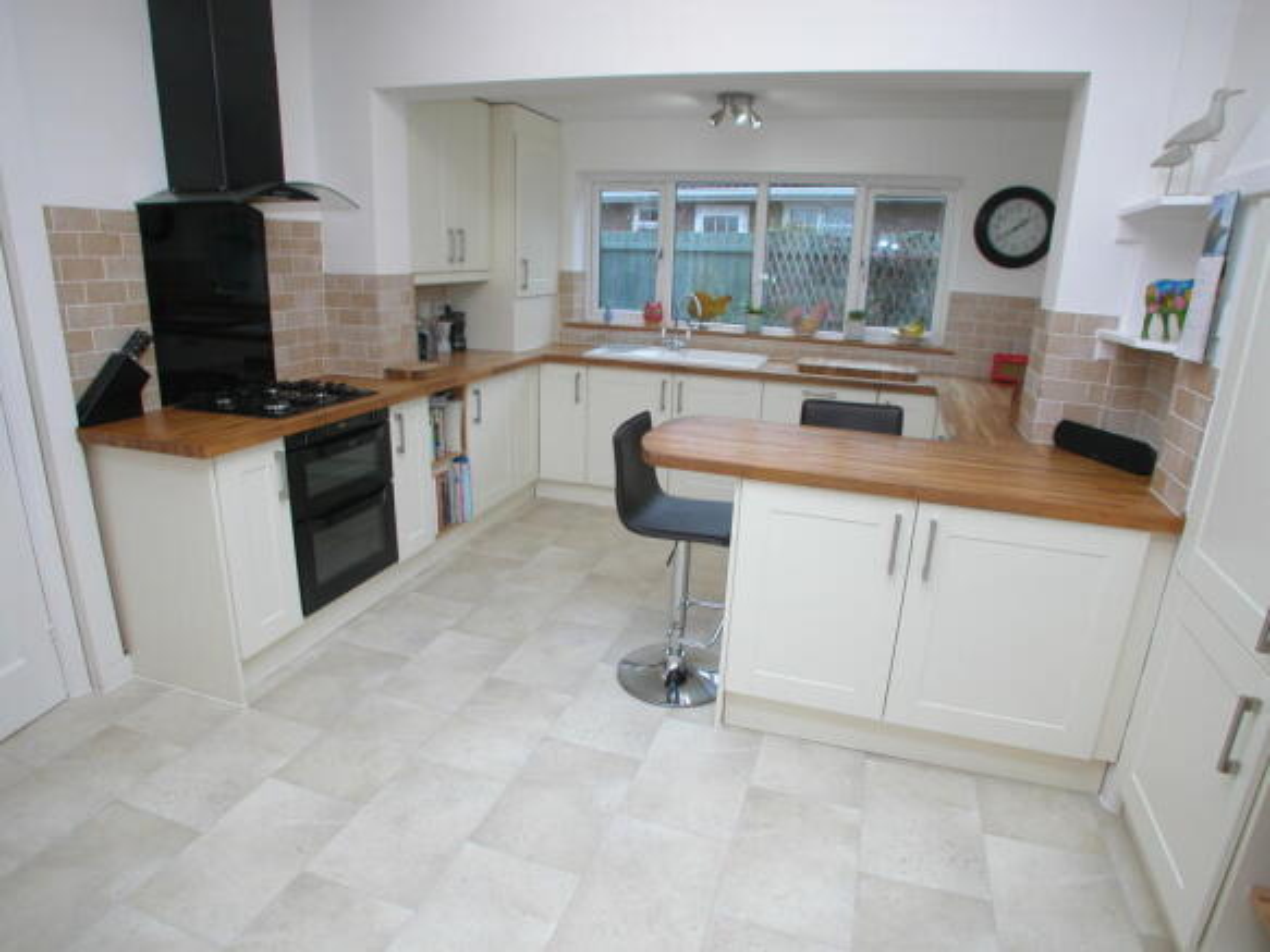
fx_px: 1027
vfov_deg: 49.7
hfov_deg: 63.5
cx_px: 635
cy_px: 476
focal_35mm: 28
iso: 100
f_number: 2.8
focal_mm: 7.1
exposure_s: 1/30
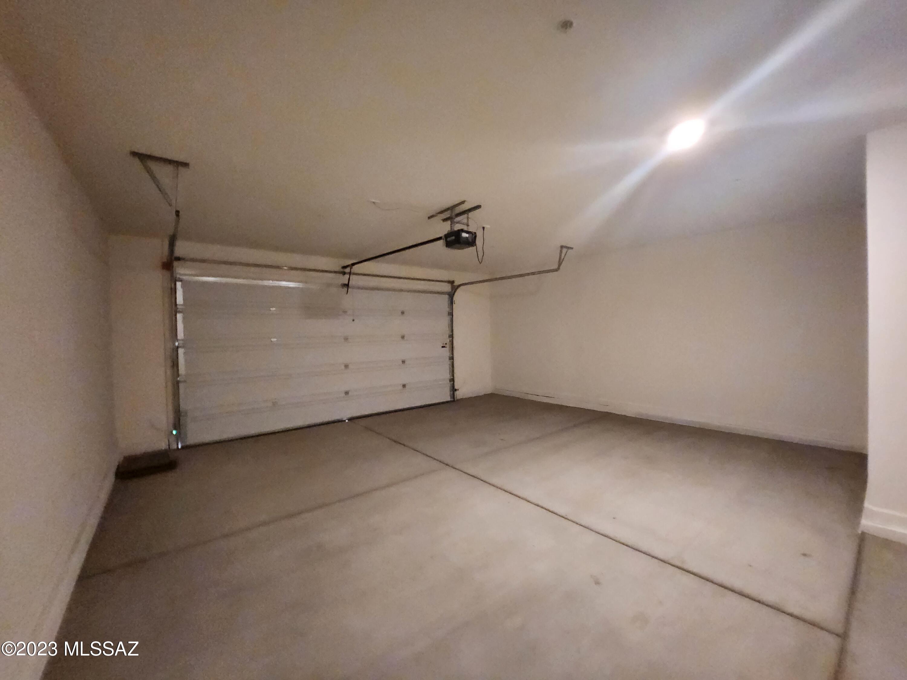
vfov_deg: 89.9
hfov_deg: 106.2
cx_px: 454
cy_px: 340
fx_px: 341
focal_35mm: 13
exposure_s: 1/24
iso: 800
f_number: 2.2
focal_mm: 1.7
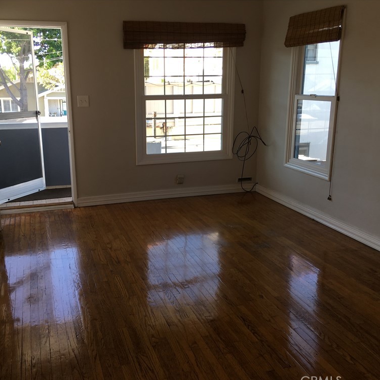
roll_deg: -0.4
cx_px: 170
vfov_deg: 47.2
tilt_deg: -12.7
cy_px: 194
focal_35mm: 35
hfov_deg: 47.1
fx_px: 435
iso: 25
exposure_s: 1/60
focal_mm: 4.15
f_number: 2.2
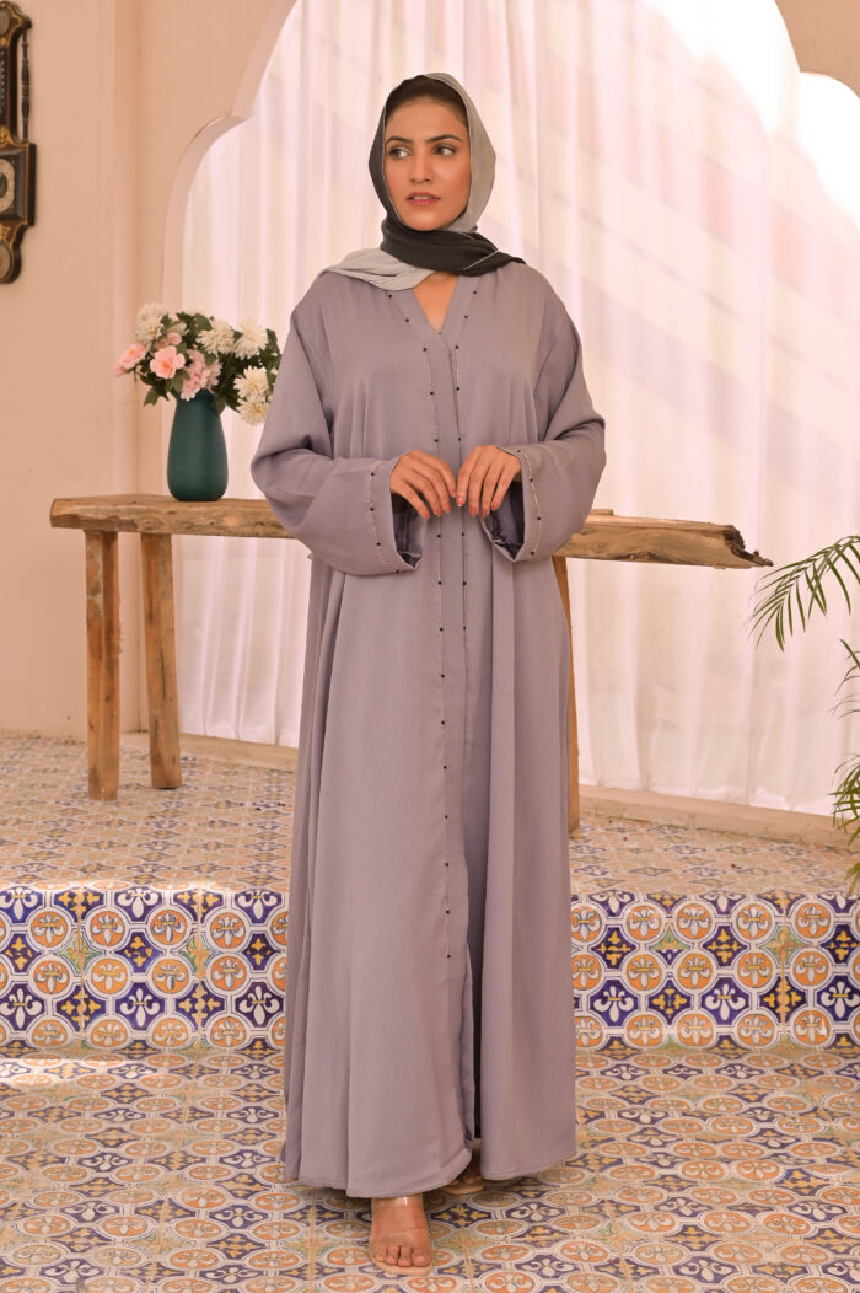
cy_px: 646
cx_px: 430
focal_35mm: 50
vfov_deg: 39.6
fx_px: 1794
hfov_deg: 27.0
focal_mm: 50
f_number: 7.1
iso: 500
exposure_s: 1/200
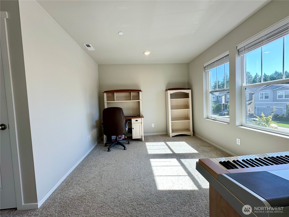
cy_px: 108
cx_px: 144
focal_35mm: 14
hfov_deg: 102.1
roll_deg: +2.1
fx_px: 117
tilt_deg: -2.3
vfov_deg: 85.7
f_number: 2.2
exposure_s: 1/138
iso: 40
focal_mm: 2.22
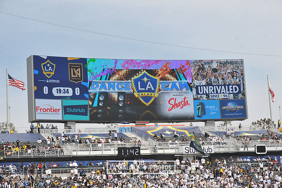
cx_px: 141
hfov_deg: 21.5
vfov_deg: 14.4
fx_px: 744
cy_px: 94
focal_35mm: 95
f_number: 10
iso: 250
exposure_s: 1/400
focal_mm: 95
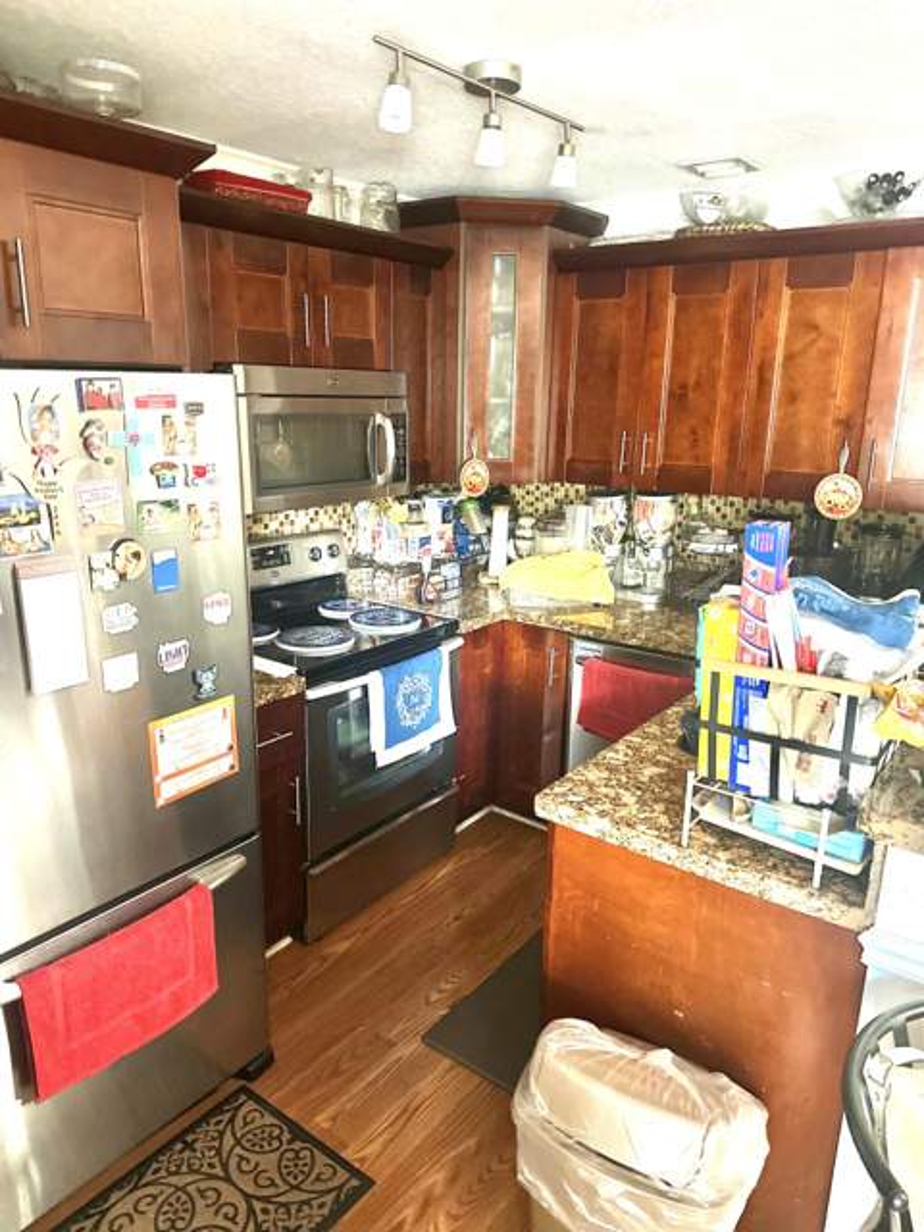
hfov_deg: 56.8
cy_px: 616
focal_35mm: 24
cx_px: 462
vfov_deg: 71.6
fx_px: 854
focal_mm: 6.86
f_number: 1.78
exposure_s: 1/30
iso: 1250
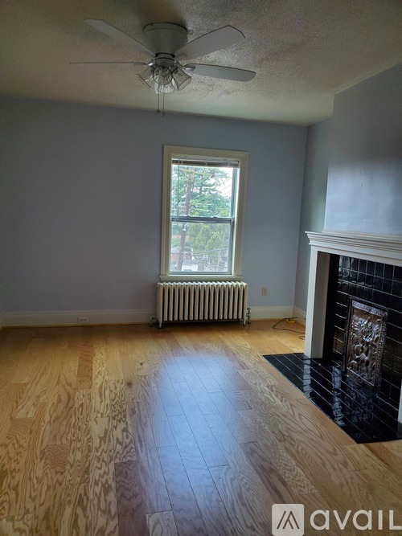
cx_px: 201
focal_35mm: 26
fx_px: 403
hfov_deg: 53.0
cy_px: 268
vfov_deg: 67.3
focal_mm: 4.3
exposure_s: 1/120
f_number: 2.4
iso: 250
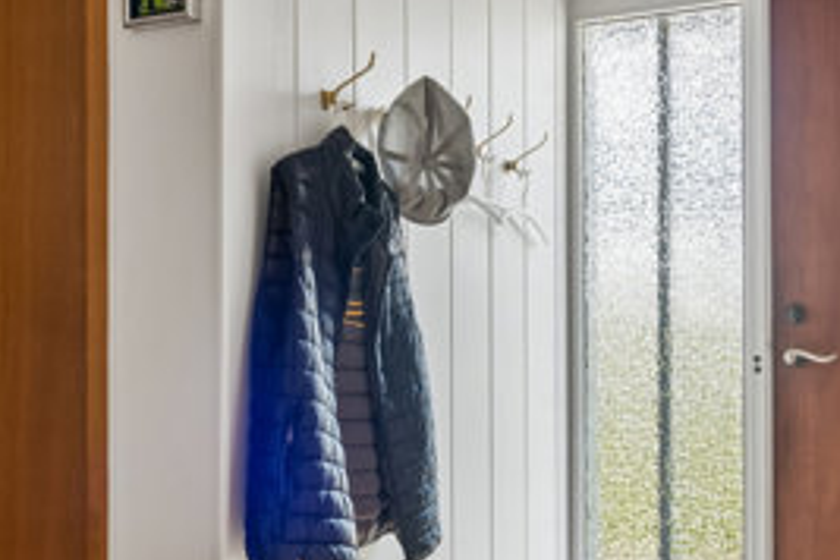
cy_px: 376
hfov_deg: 36.8
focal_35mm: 54
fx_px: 1260
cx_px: 343
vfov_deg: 24.9
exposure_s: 1/25
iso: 400
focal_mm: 18
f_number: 4
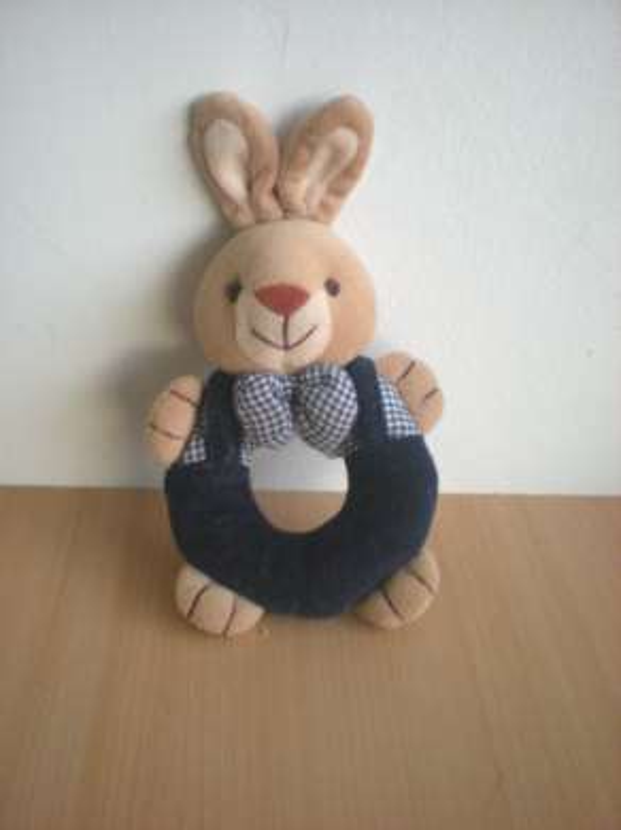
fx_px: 910
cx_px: 310
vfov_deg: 49.0
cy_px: 415
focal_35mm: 38
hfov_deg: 37.7
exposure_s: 1/8
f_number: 3.1
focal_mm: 6.3
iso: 378
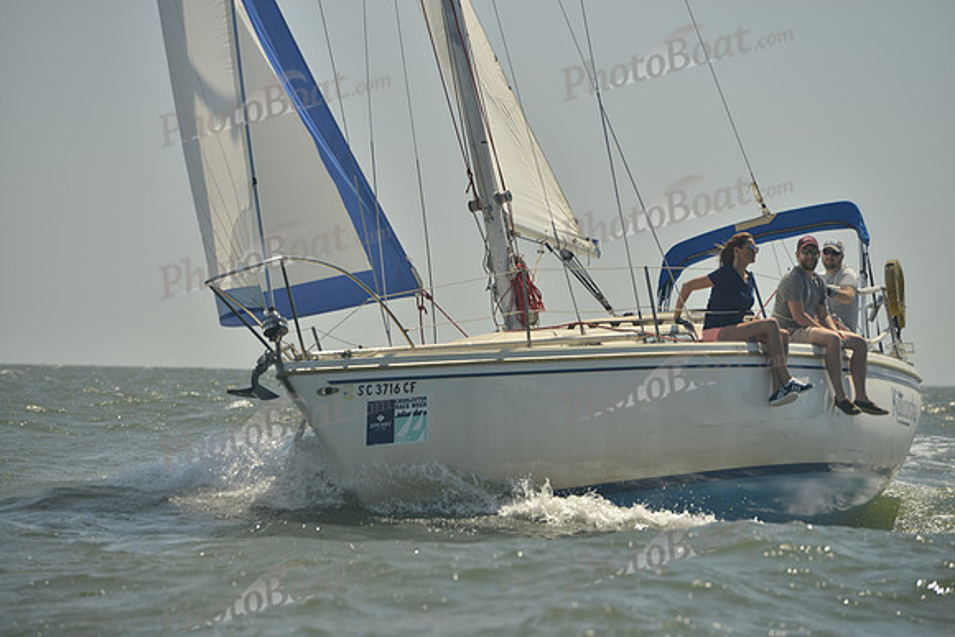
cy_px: 318
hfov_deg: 10.3
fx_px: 5307
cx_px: 478
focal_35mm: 200
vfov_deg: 6.9
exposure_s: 1/1000
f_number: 8
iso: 280
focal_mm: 200
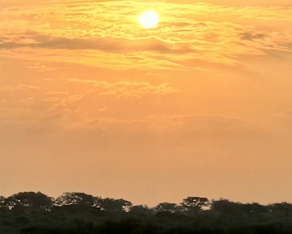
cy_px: 115
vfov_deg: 8.0
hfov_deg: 9.0
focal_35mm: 193
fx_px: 1669
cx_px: -415
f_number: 1.78
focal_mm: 6.86
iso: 80
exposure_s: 1/6410
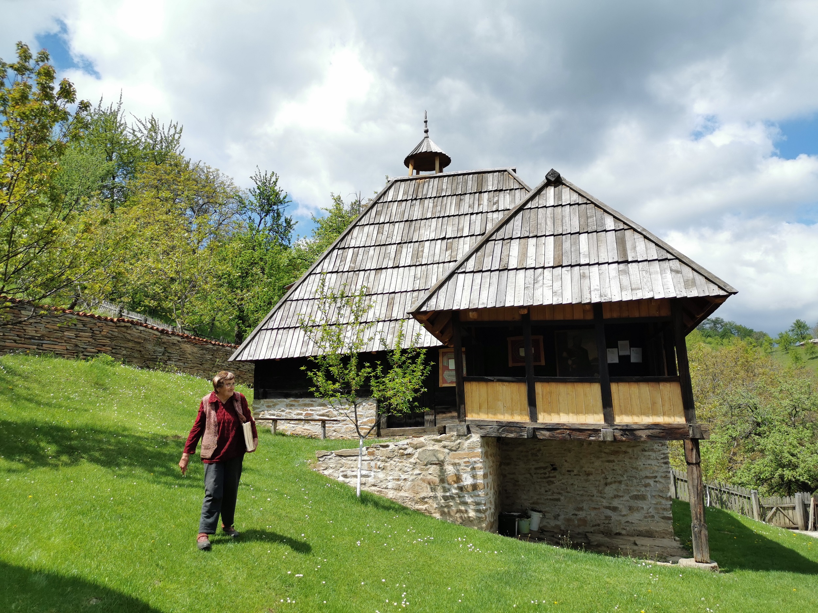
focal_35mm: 27
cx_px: 409
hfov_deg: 65.3
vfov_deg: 51.4
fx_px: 638
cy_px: 306
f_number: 1.8
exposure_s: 1/2299
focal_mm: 5.58
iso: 50
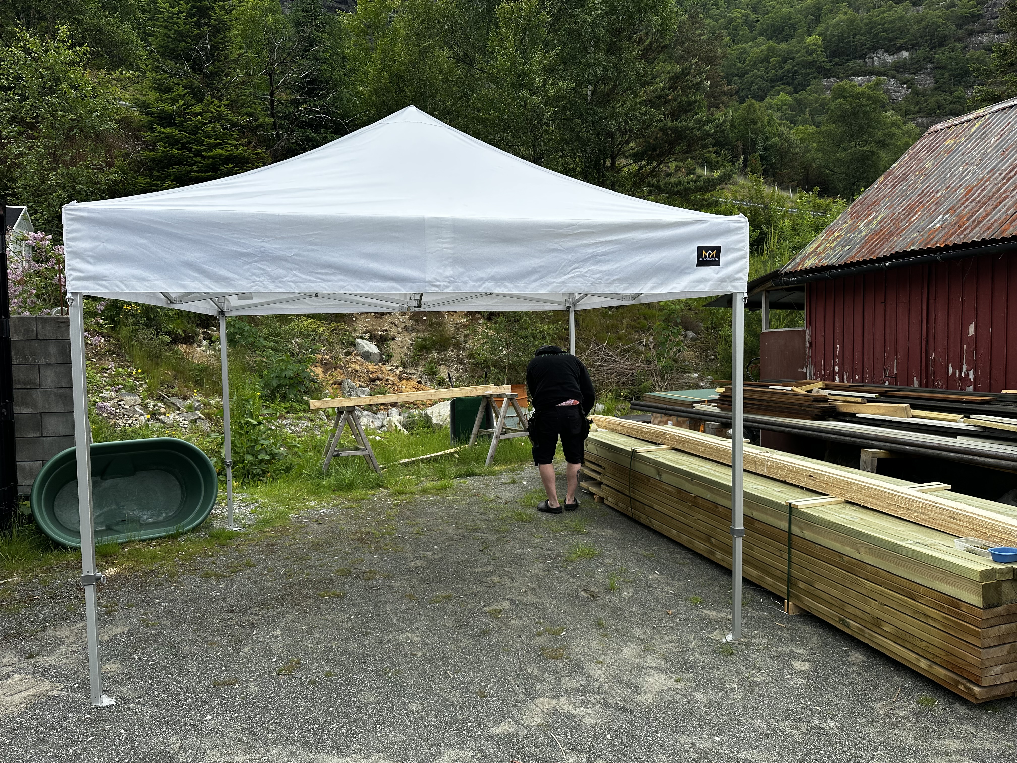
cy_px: 382
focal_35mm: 24
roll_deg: +1.1
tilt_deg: -2.7
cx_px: 508
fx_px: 705
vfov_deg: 56.8
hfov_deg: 71.6
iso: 80
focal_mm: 6.86
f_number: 1.78
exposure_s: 1/1613
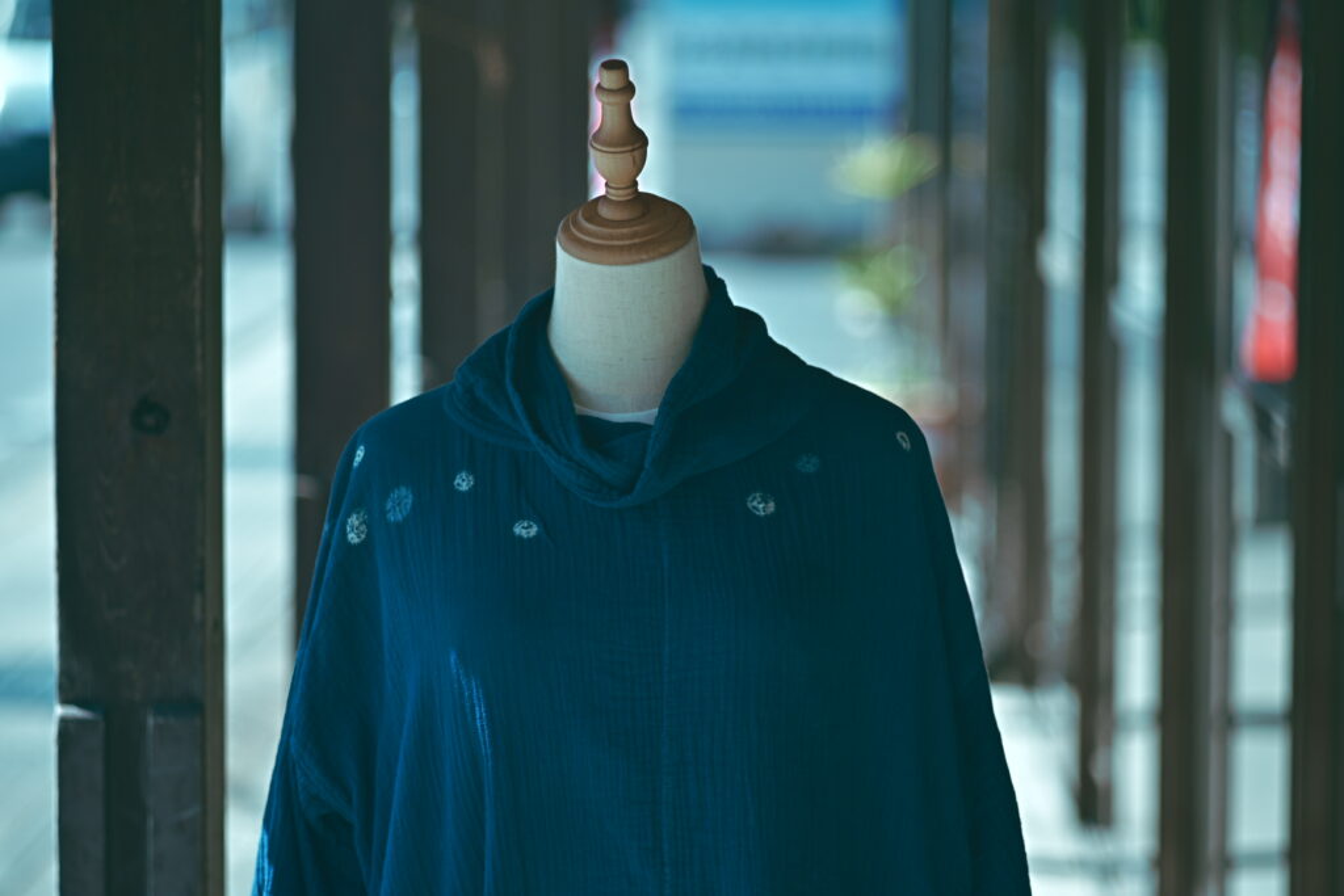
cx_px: 672
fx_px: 5040
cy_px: 448
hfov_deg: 15.2
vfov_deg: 10.2
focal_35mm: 135
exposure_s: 1/500
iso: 200
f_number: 3.5
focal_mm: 135
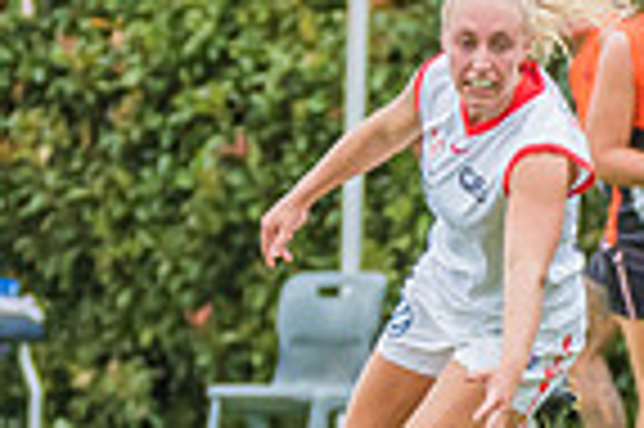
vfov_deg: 0.8
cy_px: 543
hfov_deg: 1.3
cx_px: 535
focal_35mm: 1630
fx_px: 29125
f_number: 7.1
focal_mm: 260
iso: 1000
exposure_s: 1/1600
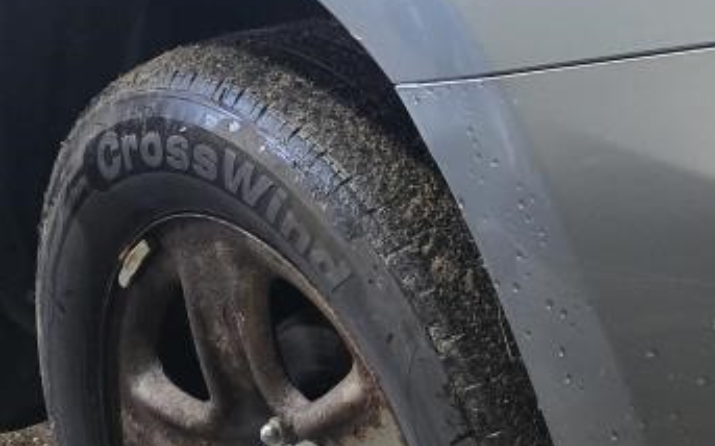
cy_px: 240
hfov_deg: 20.5
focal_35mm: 91
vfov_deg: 14.3
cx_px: 967
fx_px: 1772
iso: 500
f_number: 1.7
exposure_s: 1/120
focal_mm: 6.3
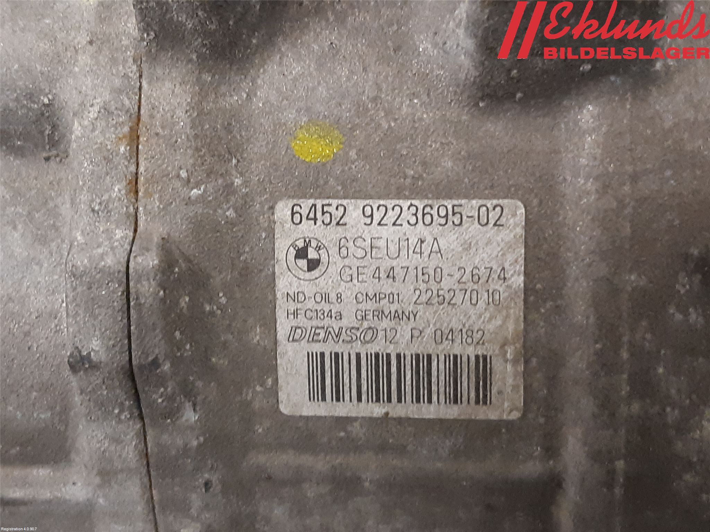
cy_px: 266
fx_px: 533
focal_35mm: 26
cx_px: 355
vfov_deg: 53.1
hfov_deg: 67.3
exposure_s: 1/33
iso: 250
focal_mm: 3.93
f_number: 1.7
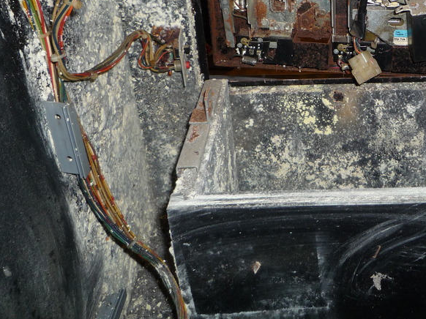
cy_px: 67
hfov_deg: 41.8
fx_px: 541
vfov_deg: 32.0
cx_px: 315
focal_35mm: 44
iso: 100
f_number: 2.8
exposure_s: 1/30
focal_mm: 4.4
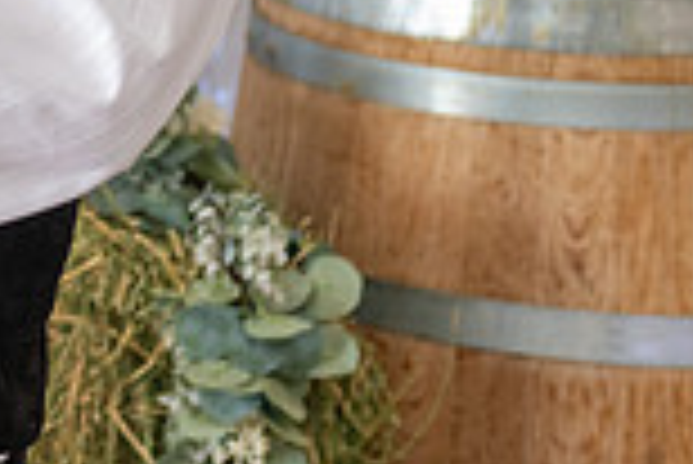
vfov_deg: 8.1
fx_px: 3198
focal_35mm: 166
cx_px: -441
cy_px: -282
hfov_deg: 11.7
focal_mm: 44
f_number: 3.5
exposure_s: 1/200
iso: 800
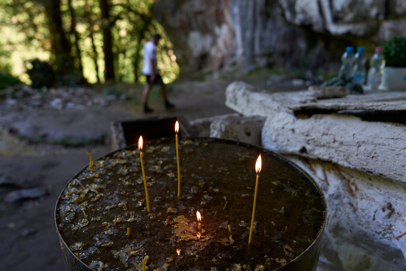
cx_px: 203
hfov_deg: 61.9
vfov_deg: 43.6
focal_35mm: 30
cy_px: 136
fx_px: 338
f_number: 3.2
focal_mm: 30
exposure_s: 1/160
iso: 400
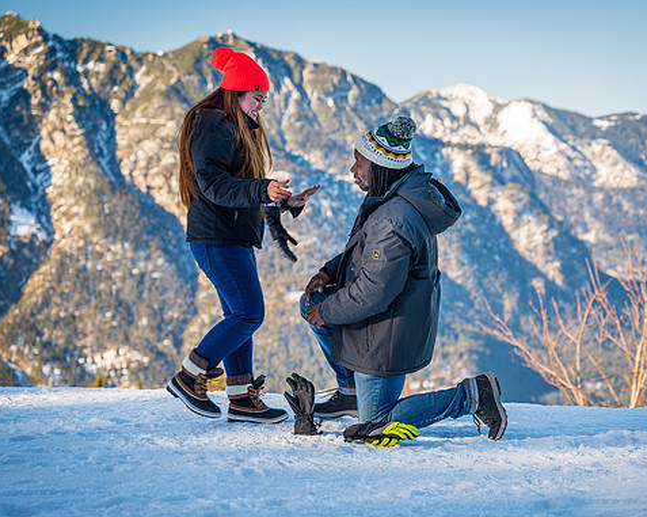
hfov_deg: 20.8
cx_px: 398
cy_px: 300
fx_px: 1761
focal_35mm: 92
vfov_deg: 16.7
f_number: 3.5
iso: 100
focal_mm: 70
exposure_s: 1/200
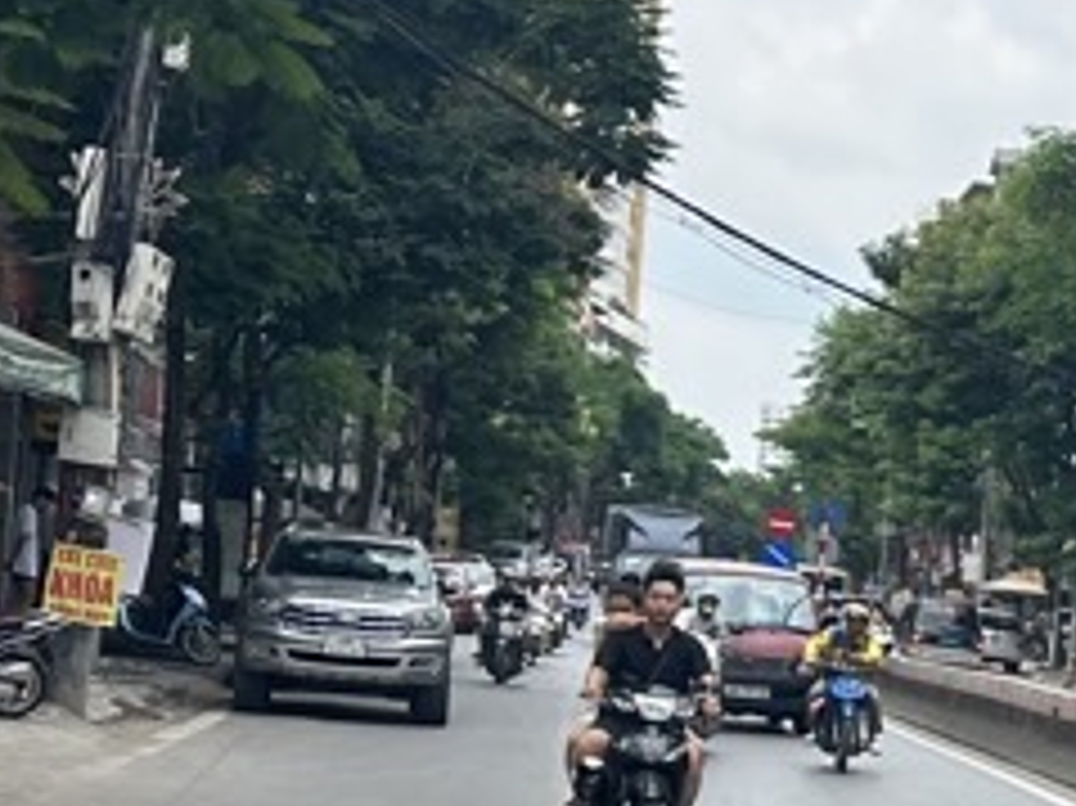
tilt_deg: -2.2
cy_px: 842
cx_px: 1711
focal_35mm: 103
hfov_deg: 16.9
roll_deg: -5.2
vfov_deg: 14.1
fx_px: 3200
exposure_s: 1/1845
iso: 80
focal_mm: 6.86
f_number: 1.78
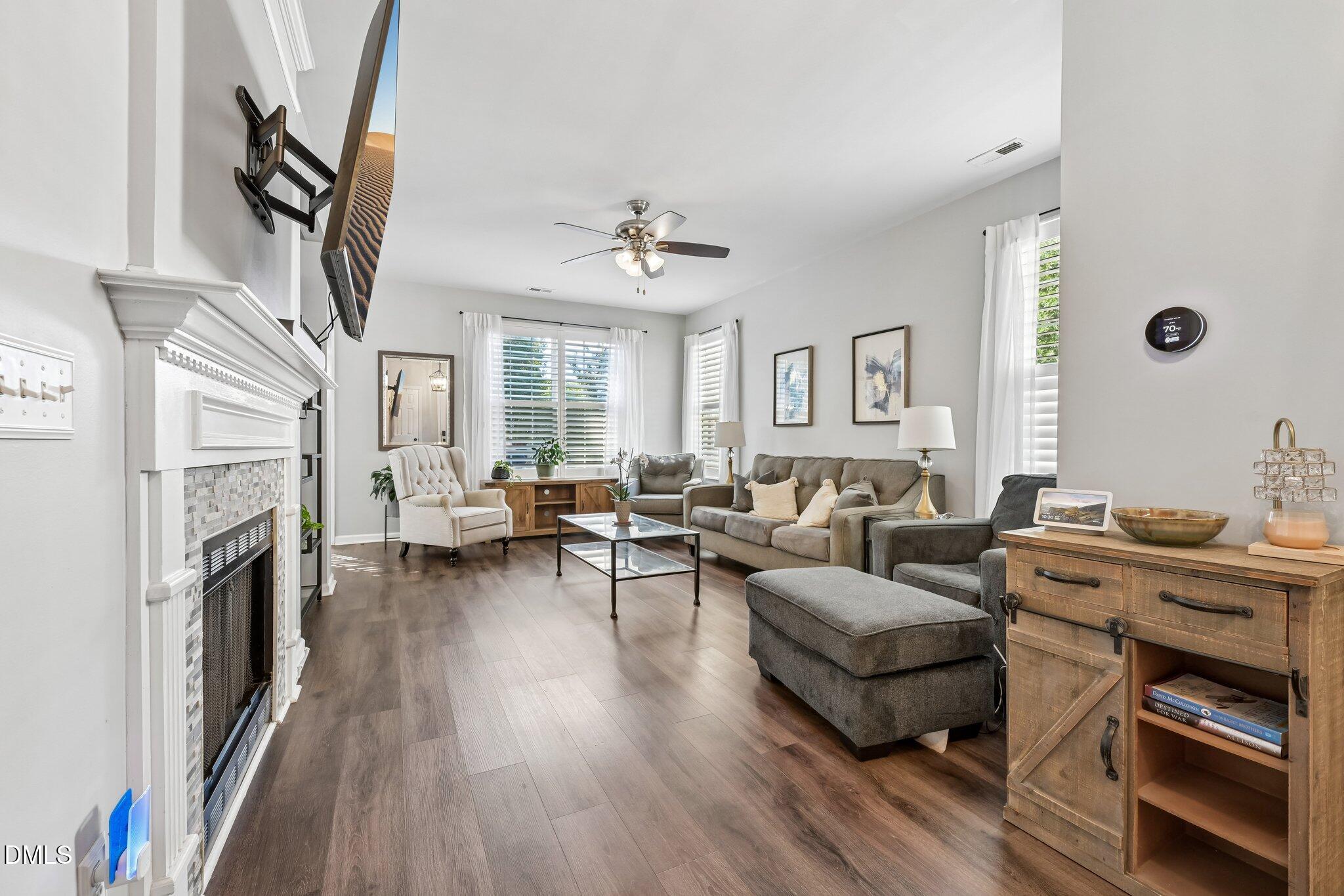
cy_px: 448
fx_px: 523
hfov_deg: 104.3
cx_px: 672
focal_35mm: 14
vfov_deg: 81.2
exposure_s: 1/15
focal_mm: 14
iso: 400
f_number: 8
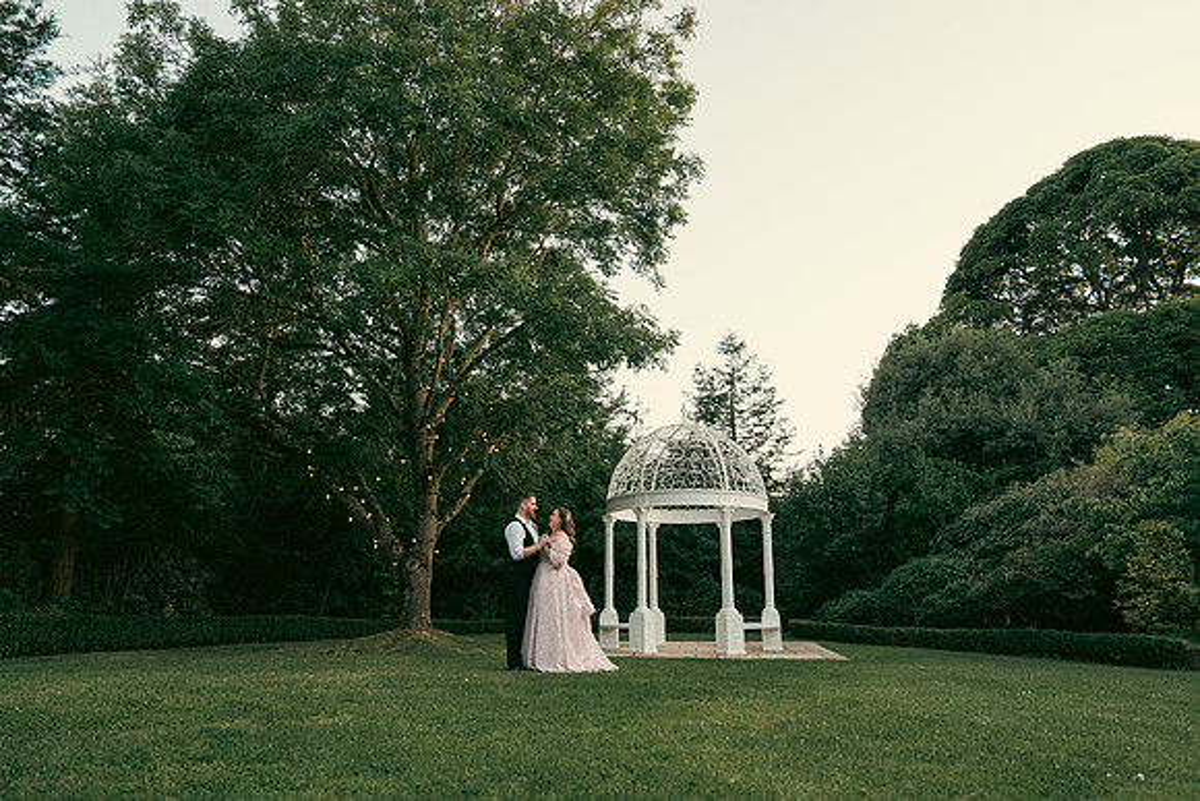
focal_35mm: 25
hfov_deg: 72.6
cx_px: 600
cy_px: 400
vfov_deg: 52.2
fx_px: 817
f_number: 3.5
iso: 640
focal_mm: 24
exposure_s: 1/200
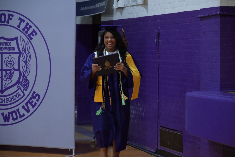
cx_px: 118
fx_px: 849
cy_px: 78
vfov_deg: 10.6
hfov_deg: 15.8
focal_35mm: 130
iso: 6400
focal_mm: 130
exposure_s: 1/200
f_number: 6.3
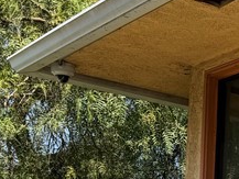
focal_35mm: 113
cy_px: 321
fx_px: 781
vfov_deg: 12.1
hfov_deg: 16.5
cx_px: 302
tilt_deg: -0.5
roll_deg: -2.9
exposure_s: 1/2611
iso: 80
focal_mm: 6.76
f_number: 1.78
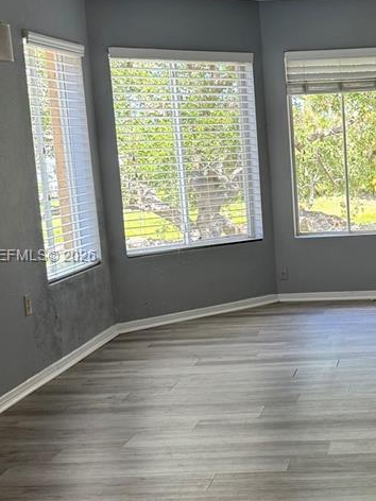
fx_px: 883
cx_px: 377
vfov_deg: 31.7
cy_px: 257
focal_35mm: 61
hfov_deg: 23.0
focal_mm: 6.76
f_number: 1.78
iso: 64
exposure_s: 1/181
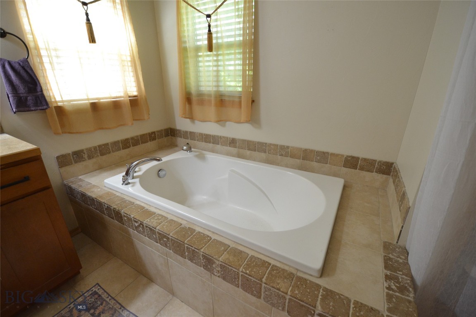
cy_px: 158
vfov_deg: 77.3
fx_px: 198
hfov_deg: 100.4
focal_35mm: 15
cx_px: 238
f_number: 3.5
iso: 1000
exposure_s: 1/60
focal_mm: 10
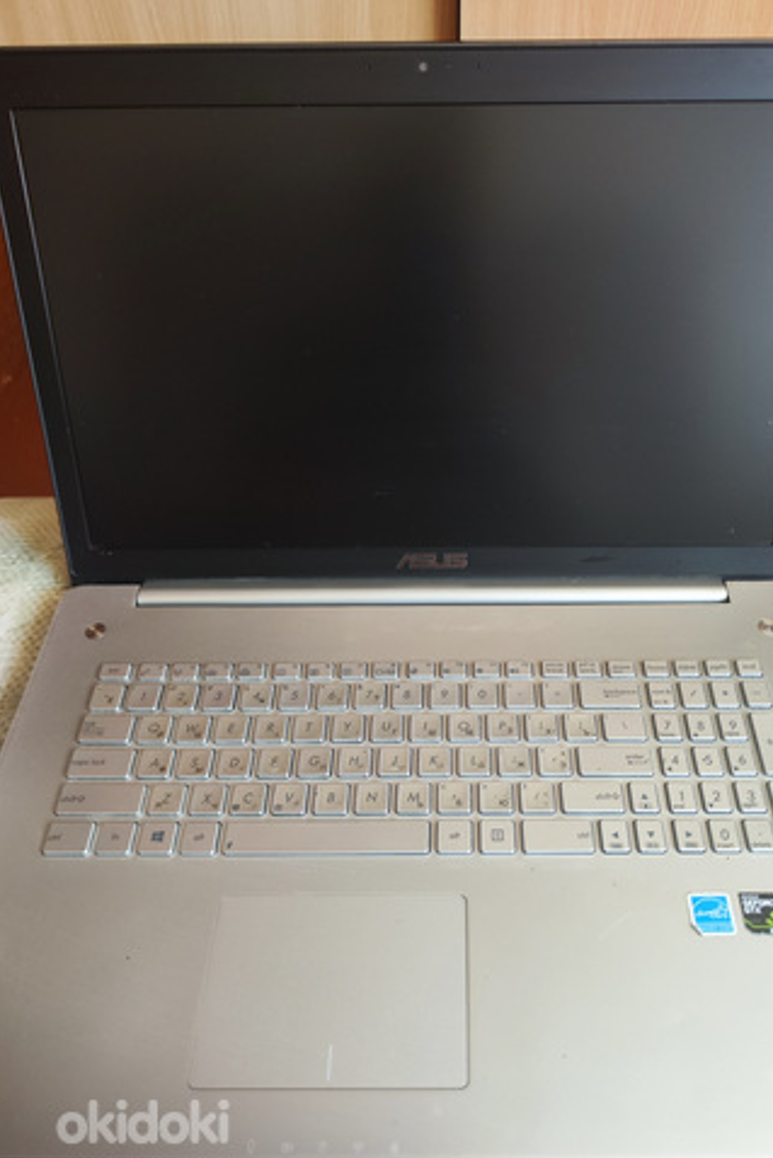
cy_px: 601
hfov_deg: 51.1
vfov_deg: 71.5
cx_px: 442
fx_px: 805
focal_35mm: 25
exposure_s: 1/33.3
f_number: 1.69
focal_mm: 7.01
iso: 1687
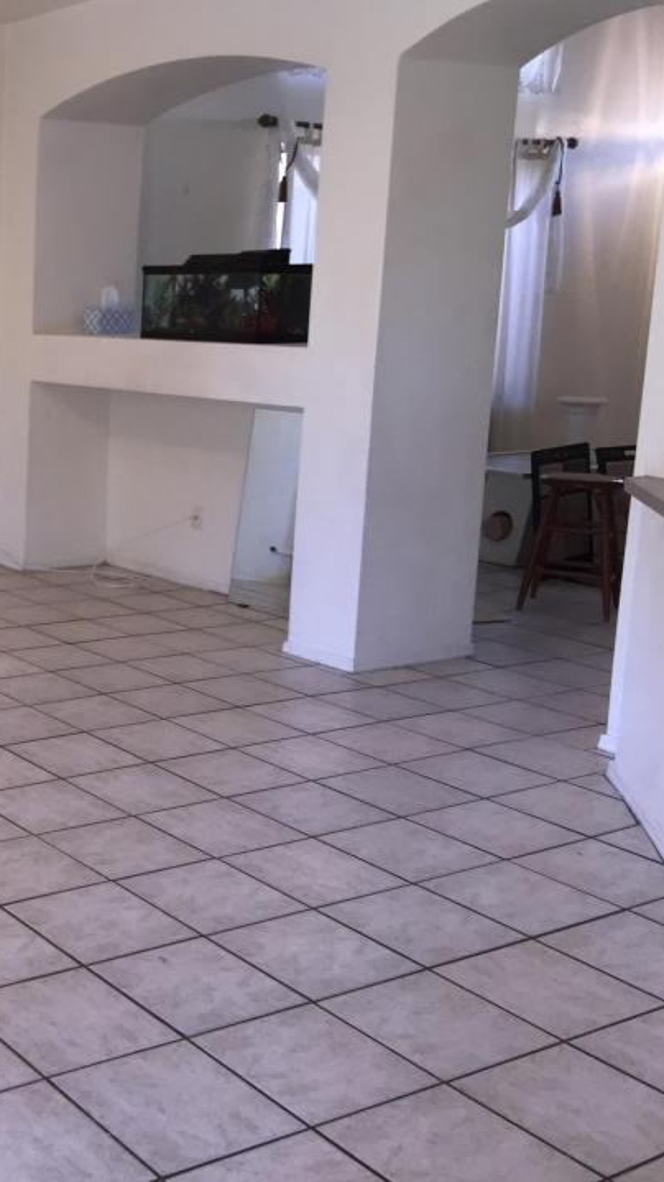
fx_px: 1410
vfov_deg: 45.5
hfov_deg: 23.8
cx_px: -166
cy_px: 552
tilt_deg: -10.2
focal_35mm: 45
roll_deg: -0.9
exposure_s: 1/30
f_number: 2.2
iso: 100
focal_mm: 4.15
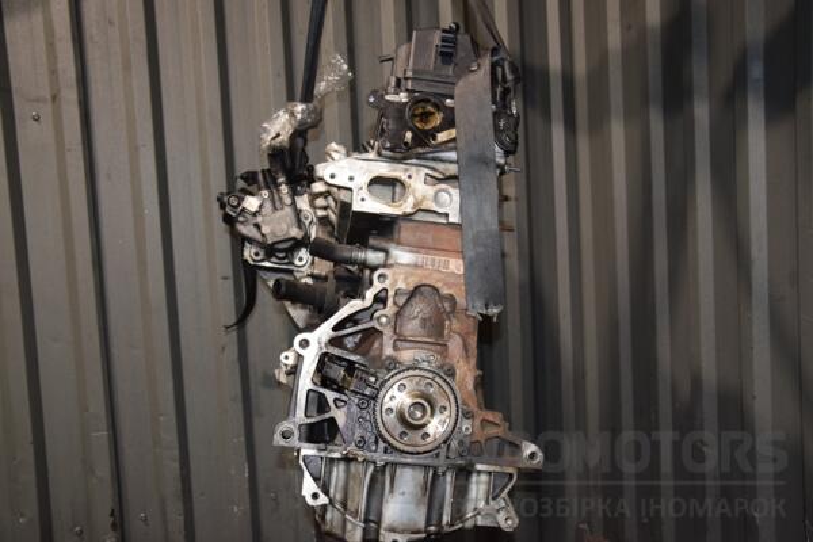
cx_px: 406
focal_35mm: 36
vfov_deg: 36.9
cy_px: 271
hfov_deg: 53.1
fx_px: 813
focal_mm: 24
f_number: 5
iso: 800
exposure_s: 1/60
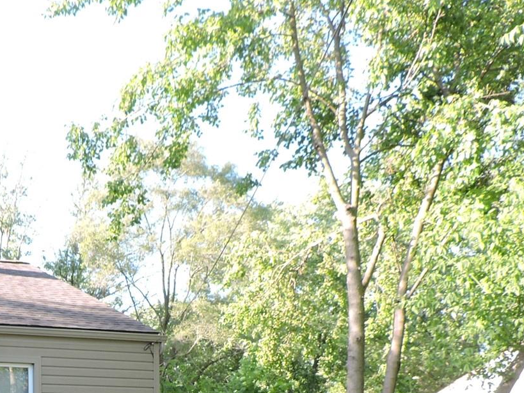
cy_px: 477
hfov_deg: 30.8
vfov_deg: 22.4
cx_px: 54
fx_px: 908
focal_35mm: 60
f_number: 3
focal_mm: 4.3
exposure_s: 1/125
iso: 100
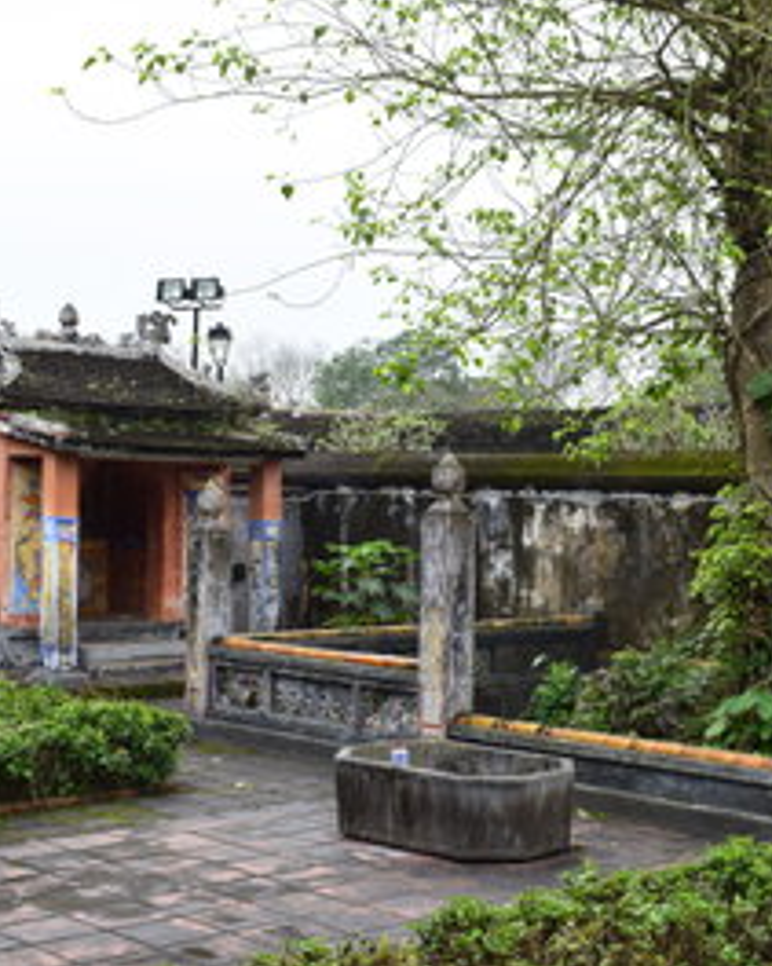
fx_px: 1649
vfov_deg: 32.6
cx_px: 520
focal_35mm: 58
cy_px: 481
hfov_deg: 26.2
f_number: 10
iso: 400
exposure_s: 1/320
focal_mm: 27
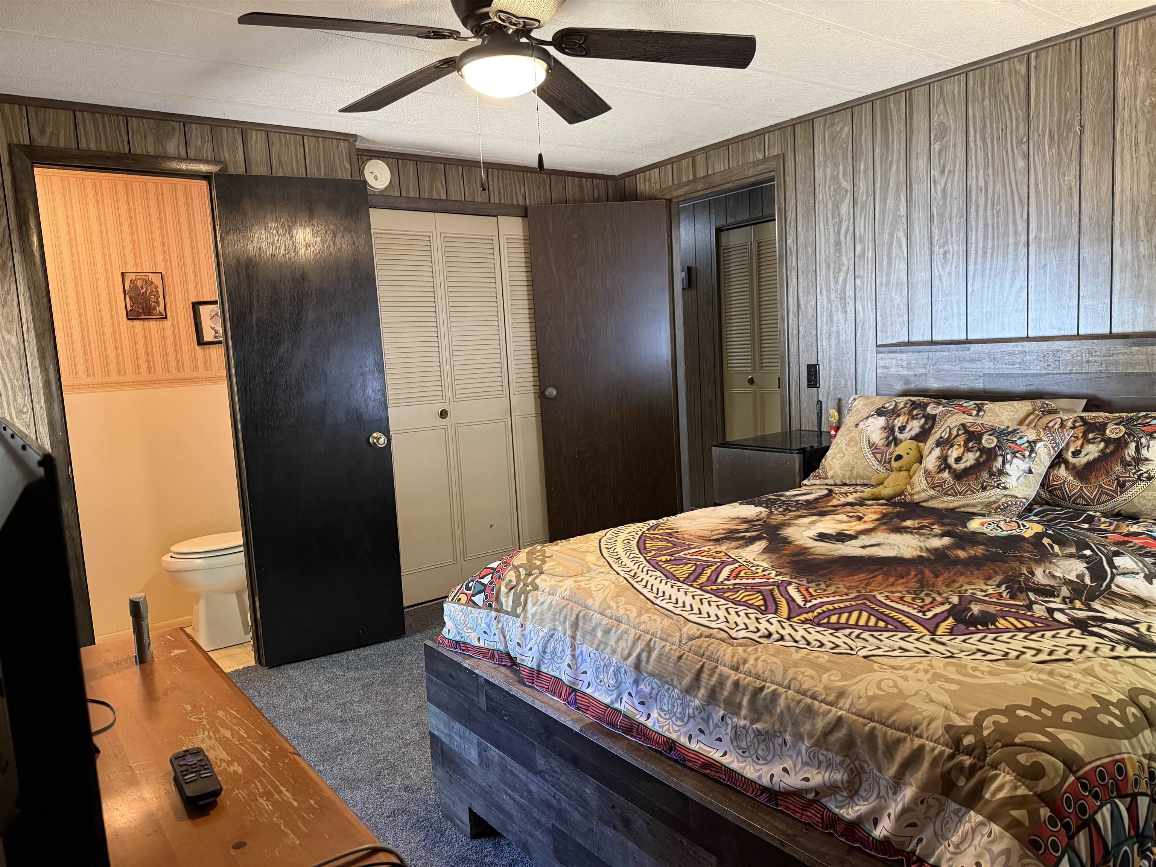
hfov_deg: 71.6
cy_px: 434
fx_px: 801
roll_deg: +3.2
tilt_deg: -6.6
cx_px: 578
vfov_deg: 56.8
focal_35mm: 24
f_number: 1.78
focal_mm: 6.76
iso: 500
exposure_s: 1/60
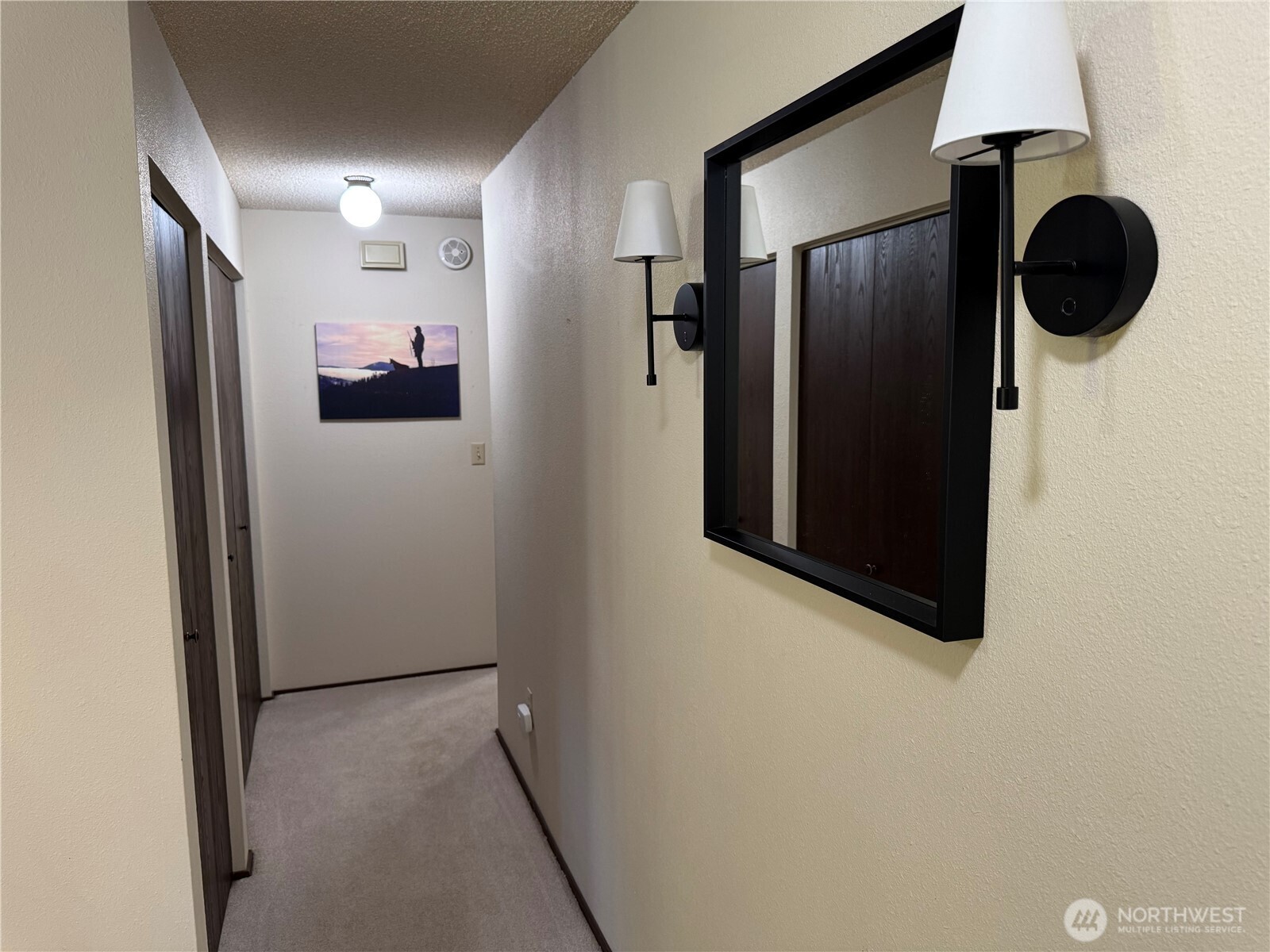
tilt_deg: -7.6
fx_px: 881
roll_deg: +1.0
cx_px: 635
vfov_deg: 56.8
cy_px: 476
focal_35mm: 24
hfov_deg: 71.6
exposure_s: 1/60
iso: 200
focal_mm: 6.76
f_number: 1.78
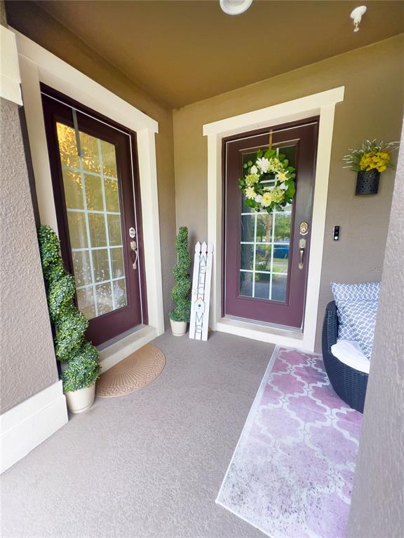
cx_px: 202
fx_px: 202
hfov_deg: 89.9
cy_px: 269
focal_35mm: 13
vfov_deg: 106.2
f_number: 1.8
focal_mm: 1.57
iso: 64
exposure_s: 1/100
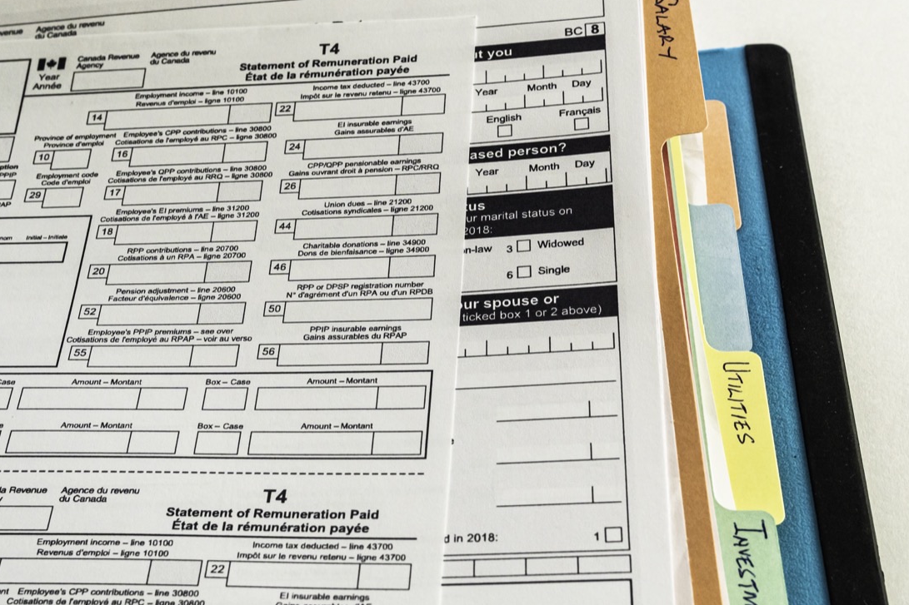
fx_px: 1666
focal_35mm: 66
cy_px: 251
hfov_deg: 30.5
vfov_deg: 20.6
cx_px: 423
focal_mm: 30
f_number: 7.1
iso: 500
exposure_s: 1/250
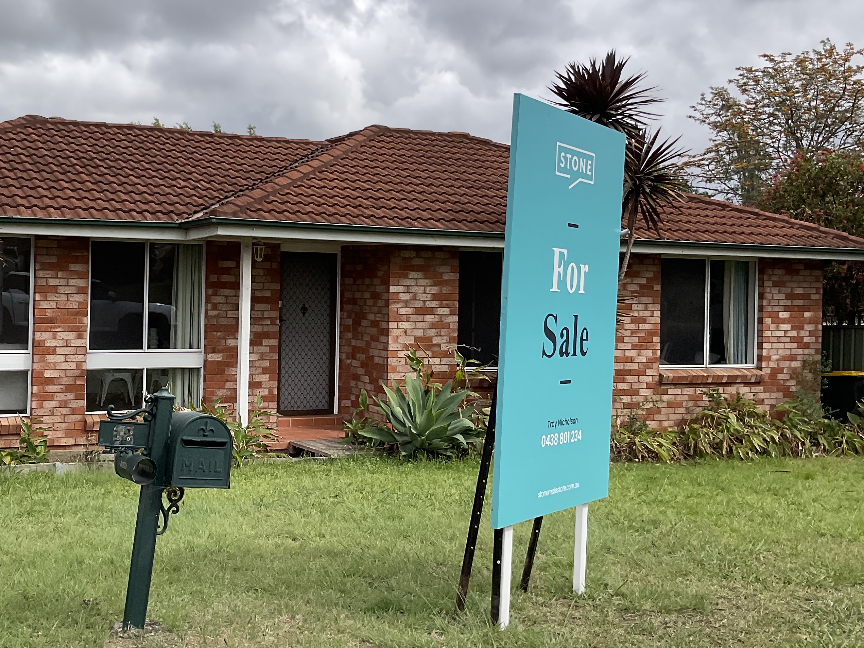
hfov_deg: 40.8
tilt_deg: -1.4
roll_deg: -0.7
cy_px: 276
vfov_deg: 31.5
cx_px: 300
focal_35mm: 46
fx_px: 1148
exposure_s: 1/2058
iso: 16
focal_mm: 3
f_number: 1.8
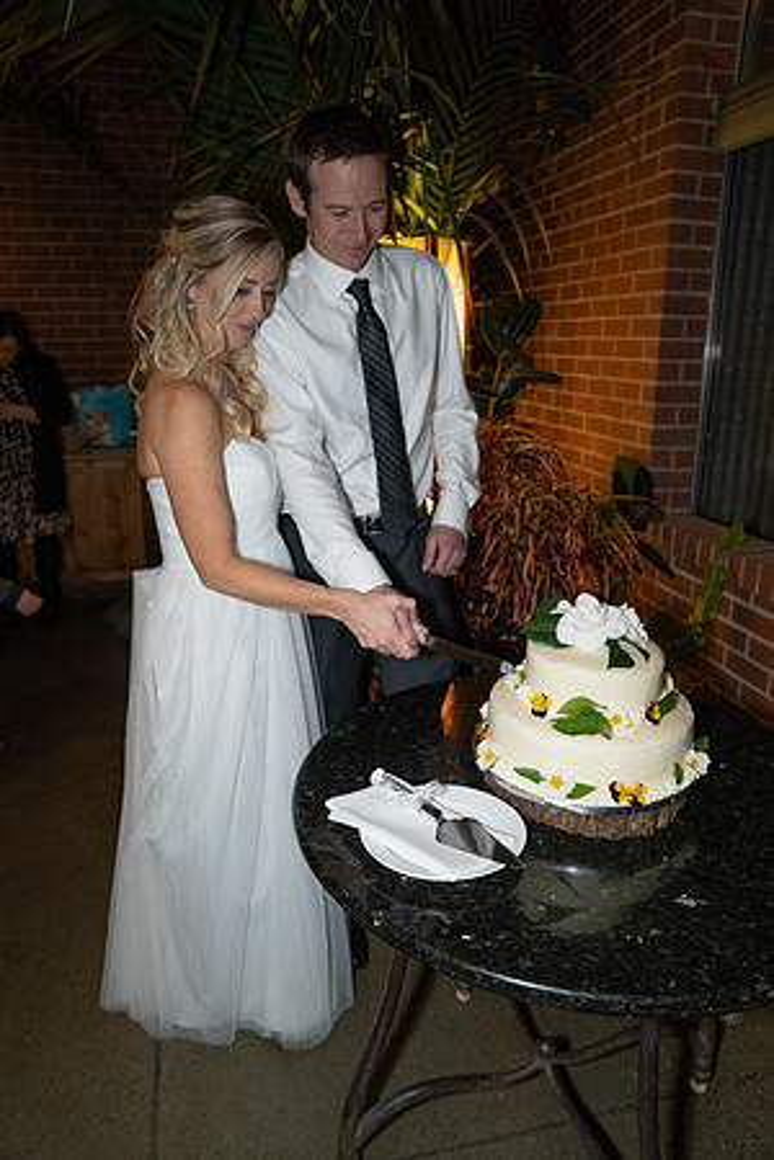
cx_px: 387
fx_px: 774
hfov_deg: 53.1
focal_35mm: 24
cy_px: 580
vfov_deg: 73.7
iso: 1600
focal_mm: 24
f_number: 3.5
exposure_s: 1/125
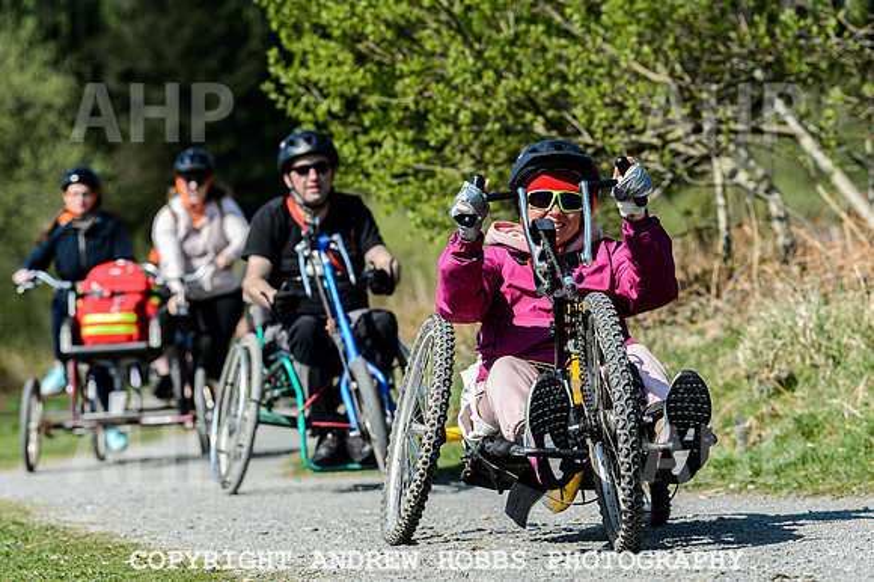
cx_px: 525
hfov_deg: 10.4
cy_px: 281
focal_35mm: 199
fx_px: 4822
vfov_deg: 6.9
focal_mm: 165
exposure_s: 1/640
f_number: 5
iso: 160
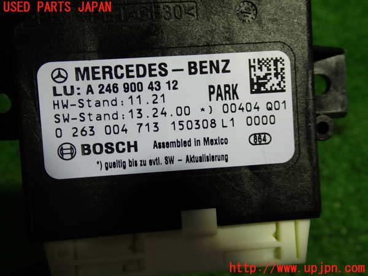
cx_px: 184
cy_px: 138
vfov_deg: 39.7
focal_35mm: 36
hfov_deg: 51.4
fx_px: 383
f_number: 2.5
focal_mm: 6.37
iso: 200
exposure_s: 1/80
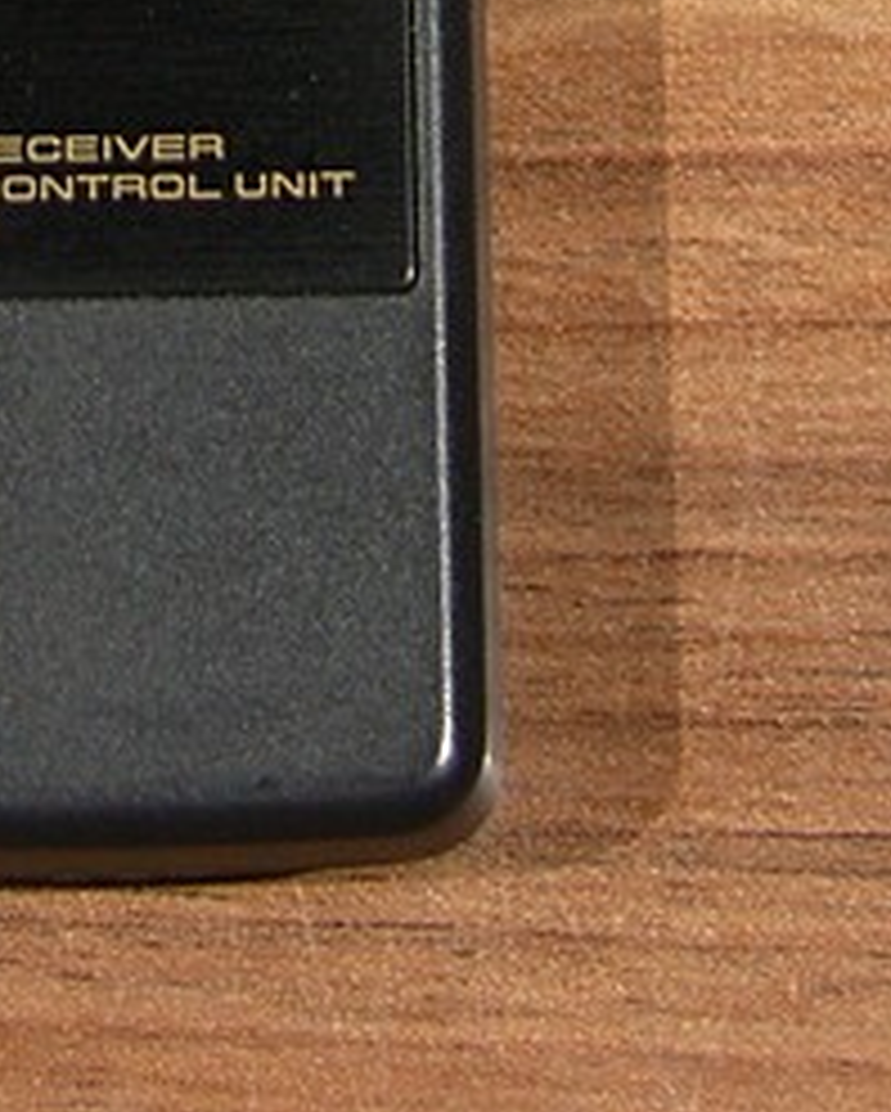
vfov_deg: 8.7
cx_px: -22
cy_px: -572
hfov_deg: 7.1
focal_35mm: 217
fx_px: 7144
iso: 50
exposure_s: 1/60
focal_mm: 14.2
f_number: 2.8
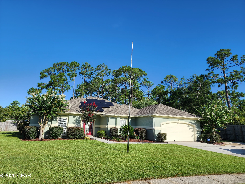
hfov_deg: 73.9
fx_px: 163
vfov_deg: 58.9
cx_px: 122
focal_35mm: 23
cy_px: 92
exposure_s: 1/807
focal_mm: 6.4
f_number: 1.8
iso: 12
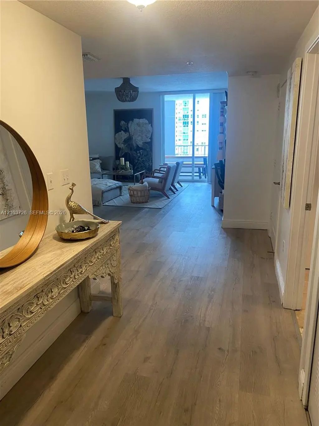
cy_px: 213
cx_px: 160
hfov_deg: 53.1
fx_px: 319
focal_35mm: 26
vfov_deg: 67.3
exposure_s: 1/60
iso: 125
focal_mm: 4.25
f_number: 1.8
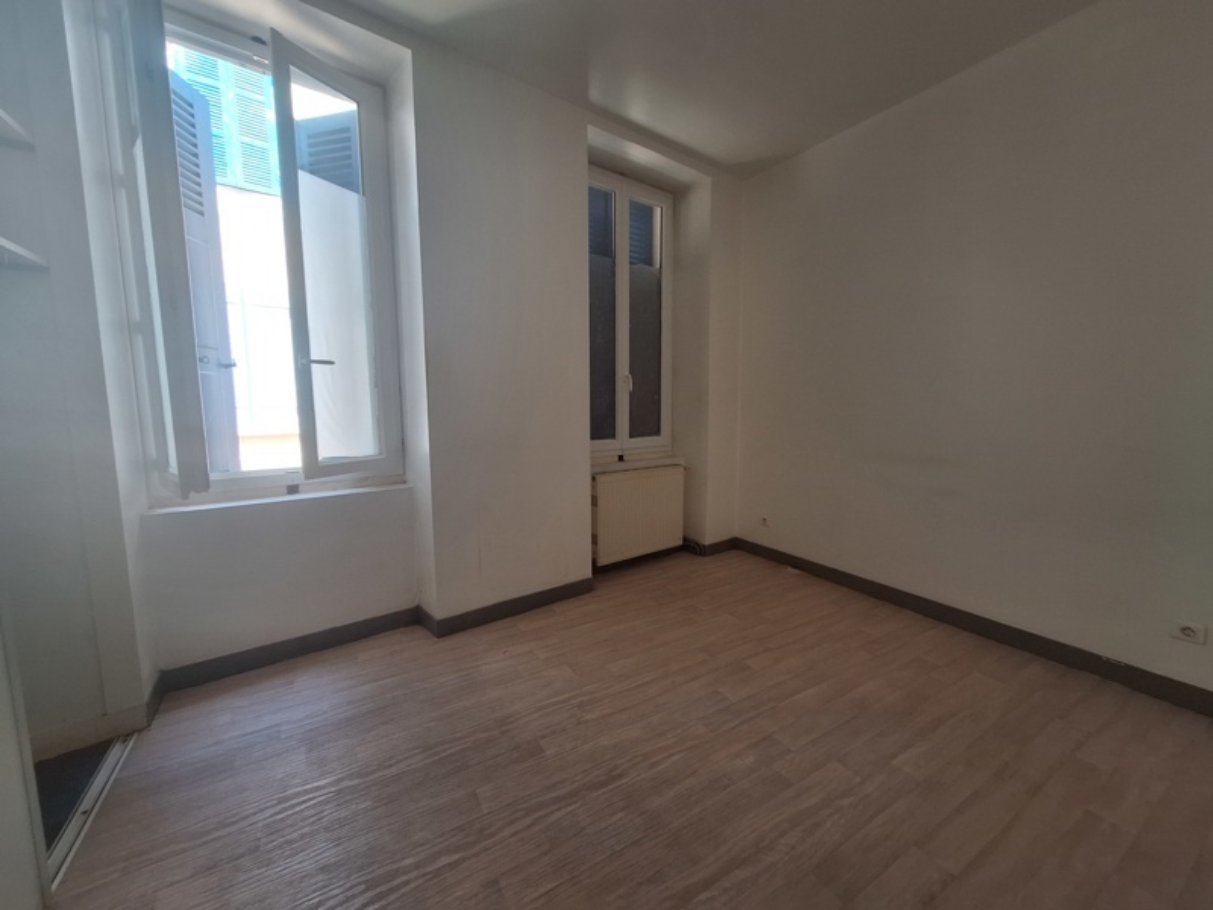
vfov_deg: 89.9
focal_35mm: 13
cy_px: 455
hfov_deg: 106.2
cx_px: 606
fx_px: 456
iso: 50
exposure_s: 1/60
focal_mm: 1.74
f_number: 2.2
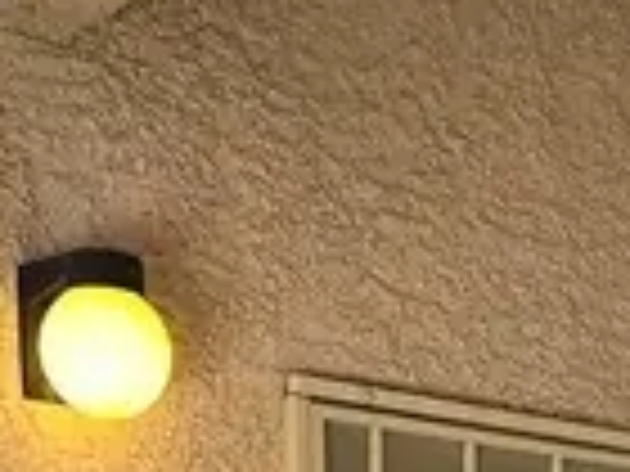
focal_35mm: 95
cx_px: 666
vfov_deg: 12.7
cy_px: 1065
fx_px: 1729
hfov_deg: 19.9
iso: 50
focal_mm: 2.2
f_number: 2.2
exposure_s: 1/144
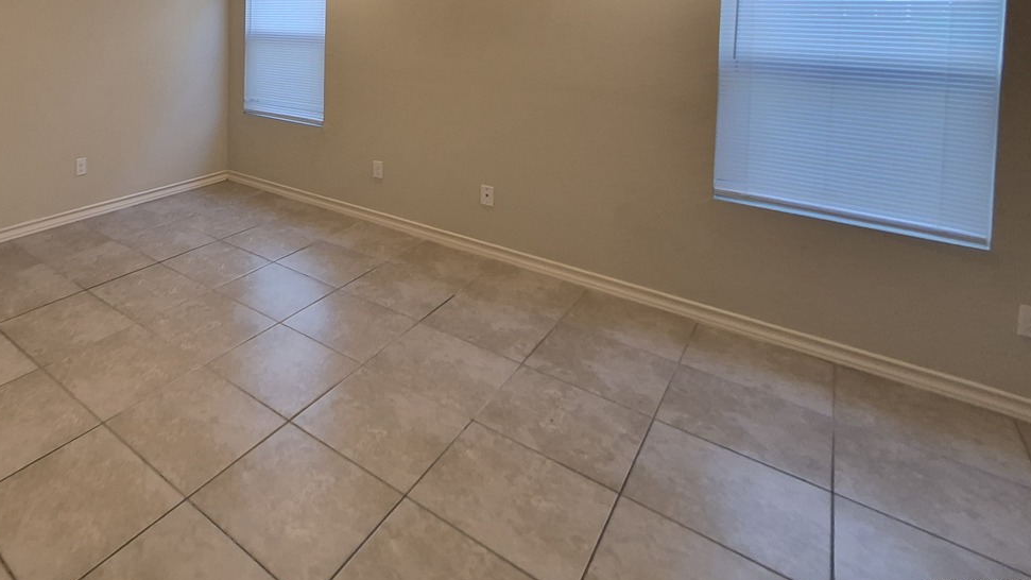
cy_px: 21
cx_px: 274
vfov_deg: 46.3
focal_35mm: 21
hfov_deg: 78.3
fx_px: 574
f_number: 2.2
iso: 125
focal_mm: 1.74
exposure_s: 1/60
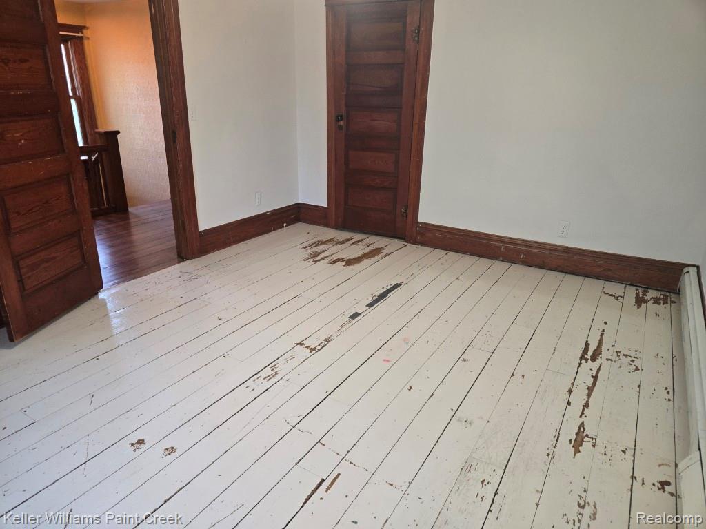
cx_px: 353
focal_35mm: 23
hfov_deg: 73.9
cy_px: 264
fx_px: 469
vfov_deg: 58.9
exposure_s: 1/24
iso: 100
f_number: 1.8
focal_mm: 5.4
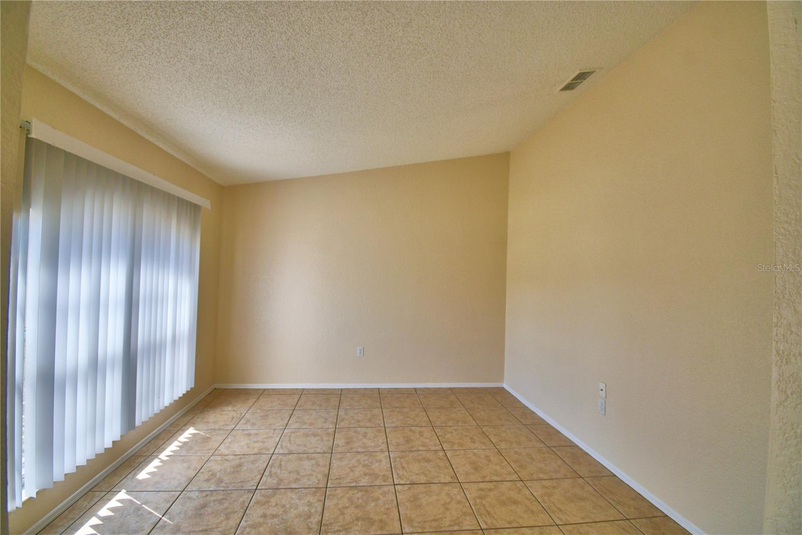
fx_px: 334
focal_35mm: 15
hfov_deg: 100.4
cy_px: 268
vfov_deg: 77.3
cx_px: 401
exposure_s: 1/500
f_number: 4.5
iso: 180
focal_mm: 10
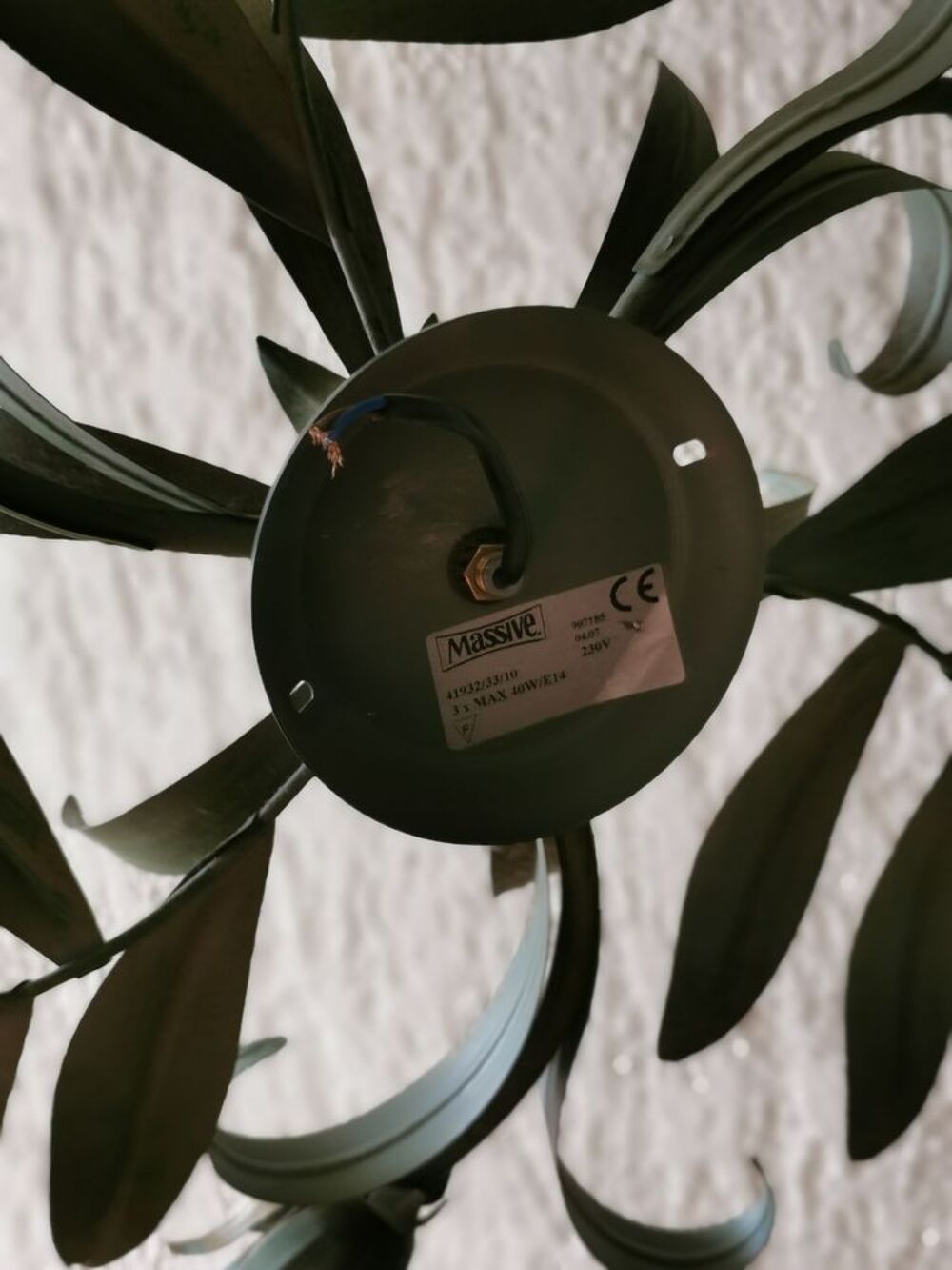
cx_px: 476
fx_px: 1980
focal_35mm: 54
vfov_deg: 35.5
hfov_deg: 27.0
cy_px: 635
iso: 50
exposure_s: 1/108
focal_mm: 5.58
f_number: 4
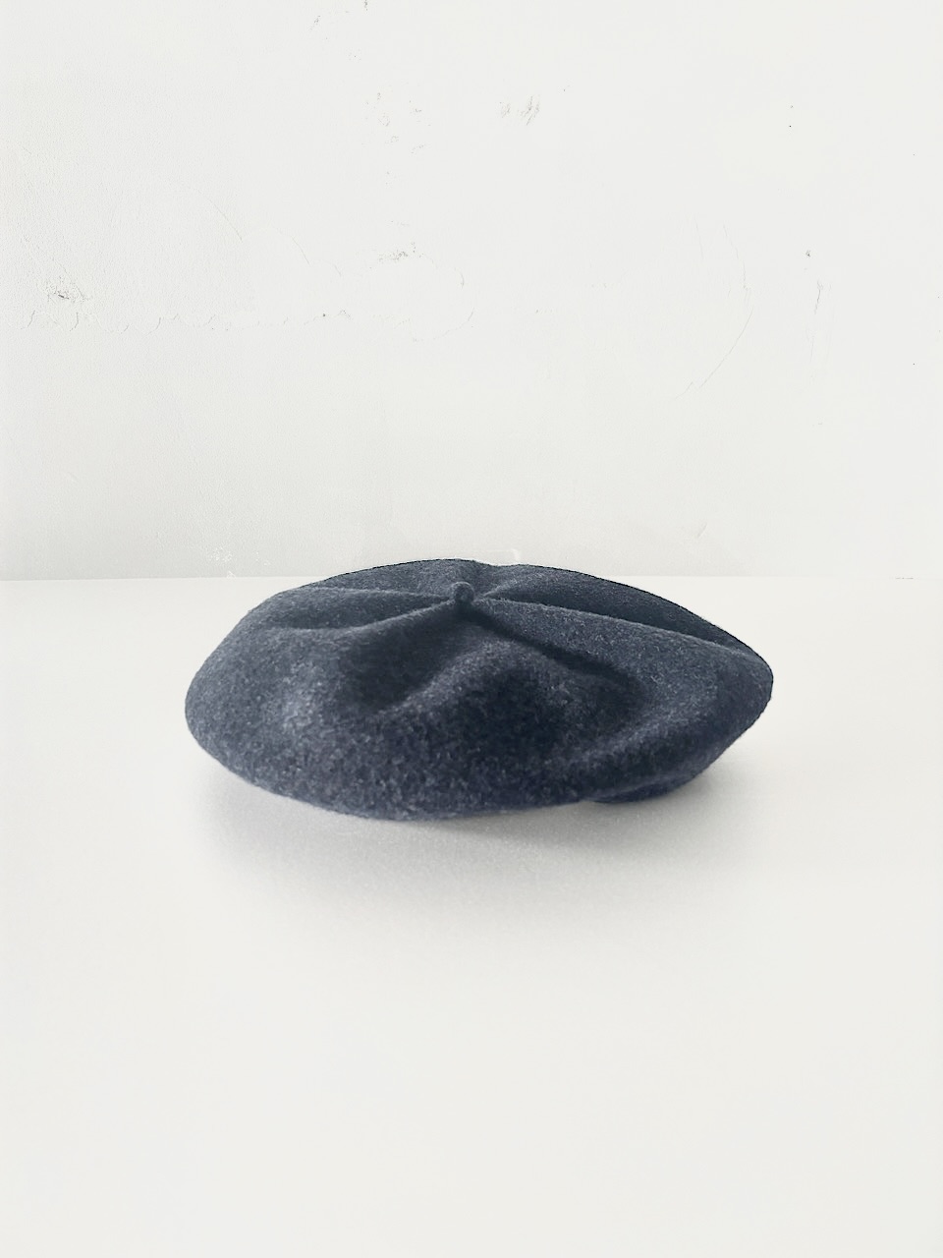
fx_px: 944
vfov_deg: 67.3
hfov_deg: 53.1
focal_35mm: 26
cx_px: 472
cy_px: 629
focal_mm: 5.96
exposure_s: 1/93
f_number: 1.6
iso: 125
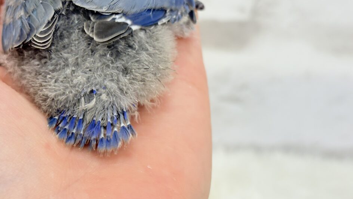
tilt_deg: -22.6
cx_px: 147
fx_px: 674
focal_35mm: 72
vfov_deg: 16.8
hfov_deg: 29.3
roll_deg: +0.5
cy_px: 101
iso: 100
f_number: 1.6
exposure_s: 1/100
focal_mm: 5.96
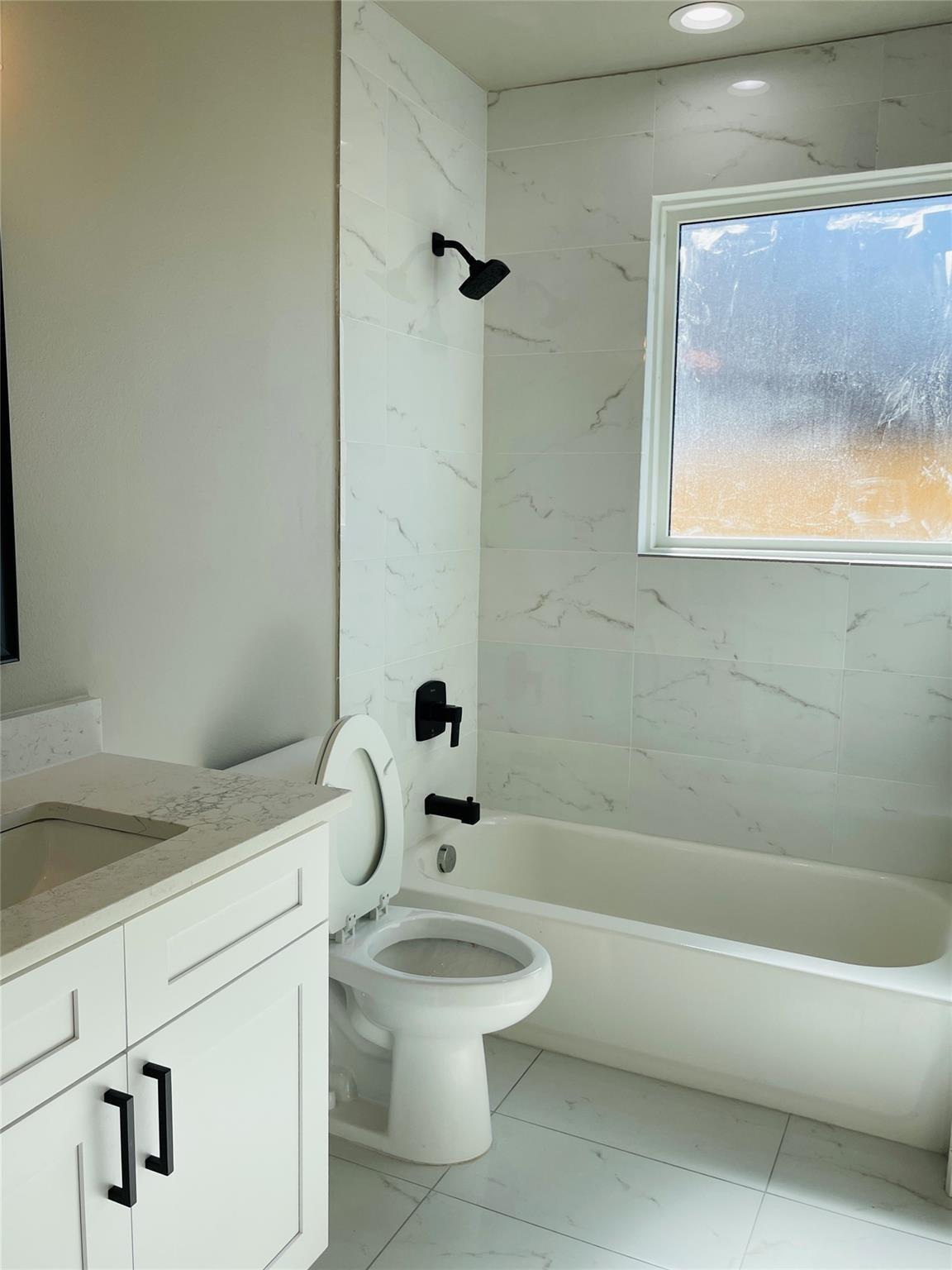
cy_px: 635
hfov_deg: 53.1
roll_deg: -3.2
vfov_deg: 67.3
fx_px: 953
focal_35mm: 26
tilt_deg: -7.6
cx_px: 476
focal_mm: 4.2
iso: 32
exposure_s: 1/940
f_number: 1.6
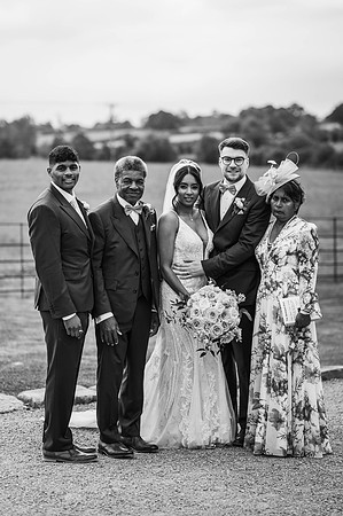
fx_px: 1218
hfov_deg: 16.0
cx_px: 172
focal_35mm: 85
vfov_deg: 23.9
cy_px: 258
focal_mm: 85
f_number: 2.2
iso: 100
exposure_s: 1/5000
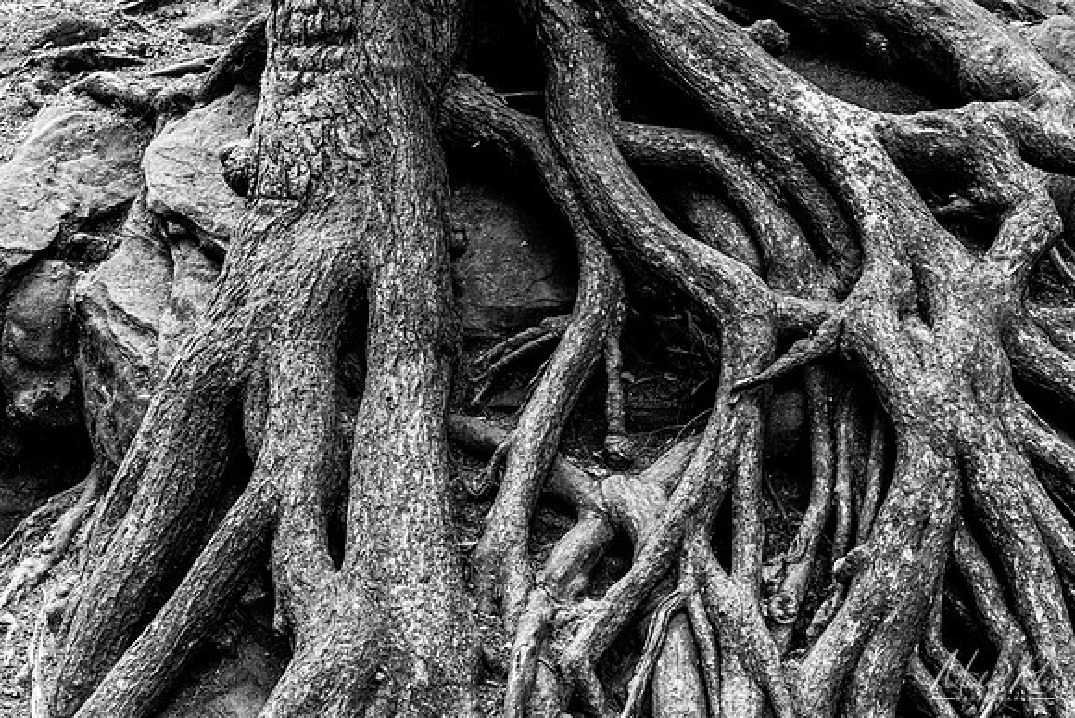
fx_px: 1732
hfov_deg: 34.5
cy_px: 359
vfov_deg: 23.4
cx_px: 538
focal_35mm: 58
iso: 100
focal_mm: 58
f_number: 13
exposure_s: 3
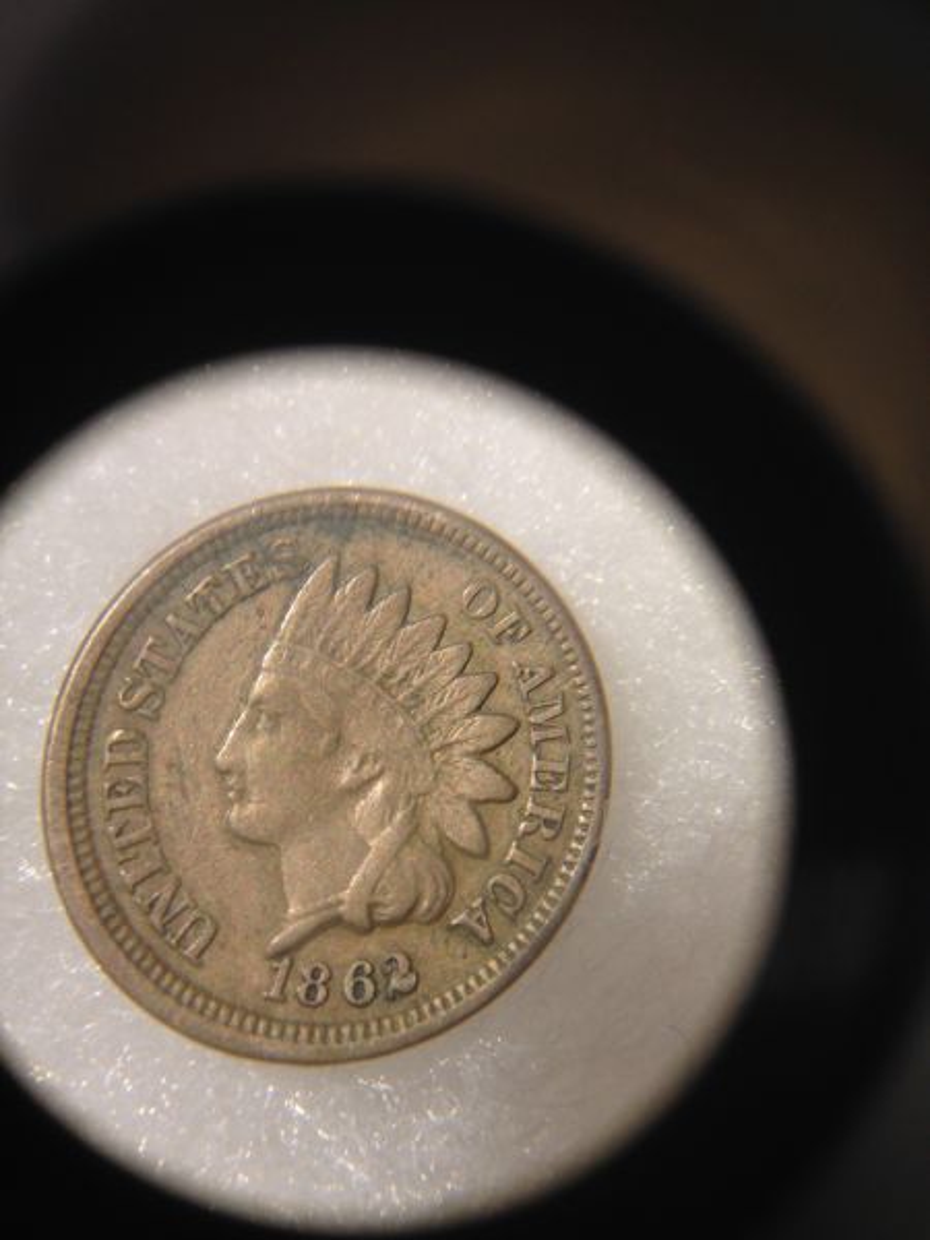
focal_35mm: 33
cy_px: 620
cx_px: 465
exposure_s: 1/20
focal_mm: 4.12
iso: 64
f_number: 2.4
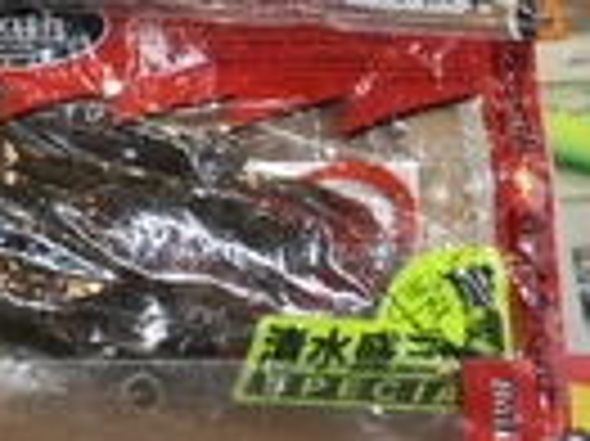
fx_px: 2418
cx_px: -707
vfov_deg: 10.4
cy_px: 22
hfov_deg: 11.9
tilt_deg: -75.2
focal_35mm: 142
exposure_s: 1/40
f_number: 2.4
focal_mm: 3.3
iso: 32
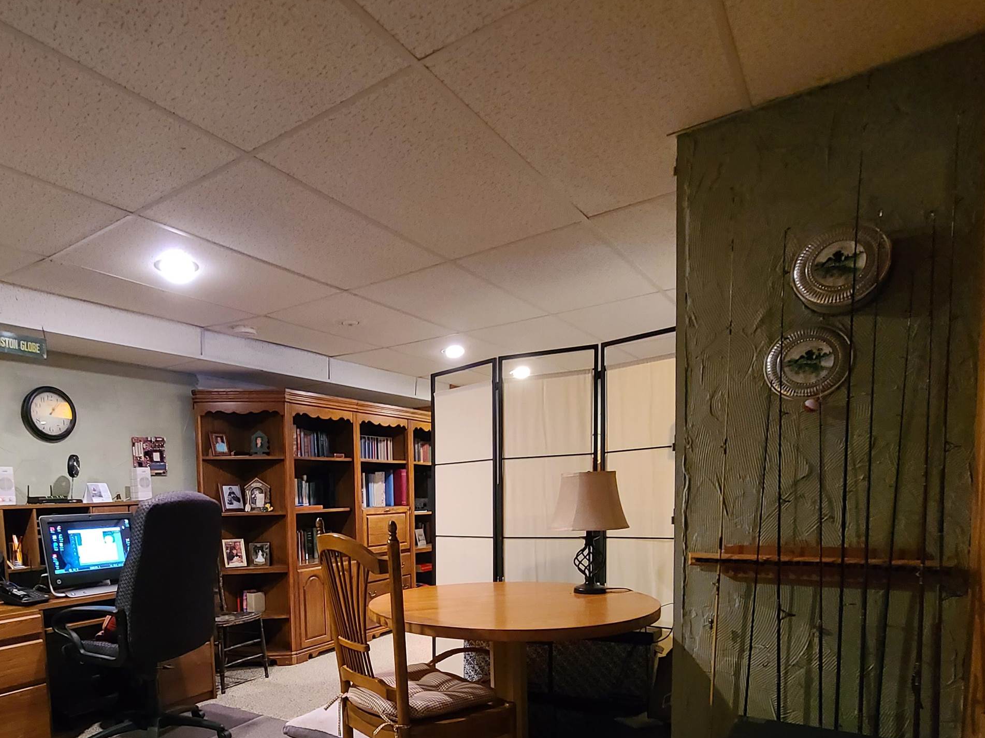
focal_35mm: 21
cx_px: 352
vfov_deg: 59.5
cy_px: 566
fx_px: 597
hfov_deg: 77.2
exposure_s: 1/24
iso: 800
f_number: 2.2
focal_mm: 2.2
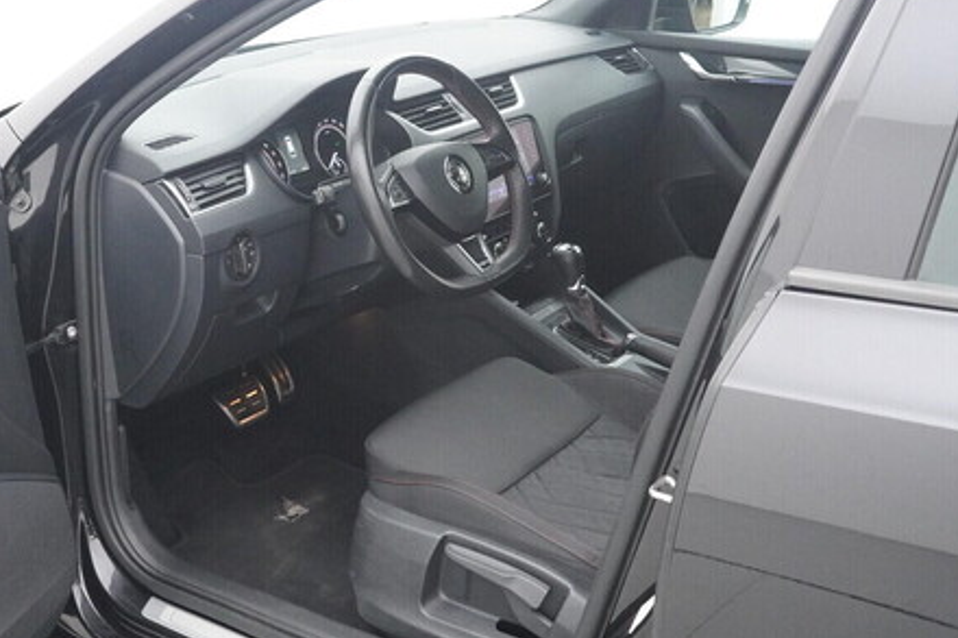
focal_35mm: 45
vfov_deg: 29.8
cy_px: 314
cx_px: 403
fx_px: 1197
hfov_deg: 43.5
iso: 6400
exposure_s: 1/250
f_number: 6.3
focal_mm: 24
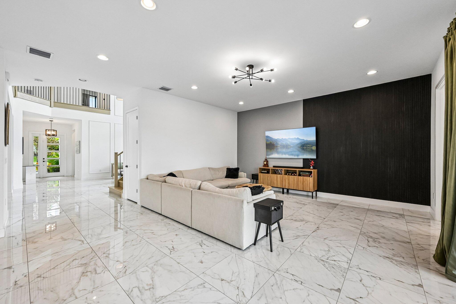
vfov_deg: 81.2
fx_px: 177
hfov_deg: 104.3
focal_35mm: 14
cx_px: 228
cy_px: 152
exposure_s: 1/500
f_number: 8
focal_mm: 14
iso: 3200
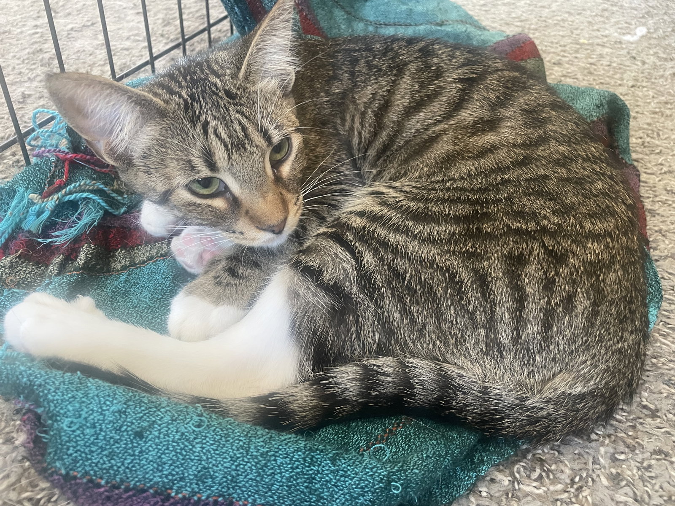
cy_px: 253
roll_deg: -8.1
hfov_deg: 67.3
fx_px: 507
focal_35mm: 26
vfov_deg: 53.1
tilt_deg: -41.9
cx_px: 338
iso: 500
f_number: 1.6
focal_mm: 4.2
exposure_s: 1/60
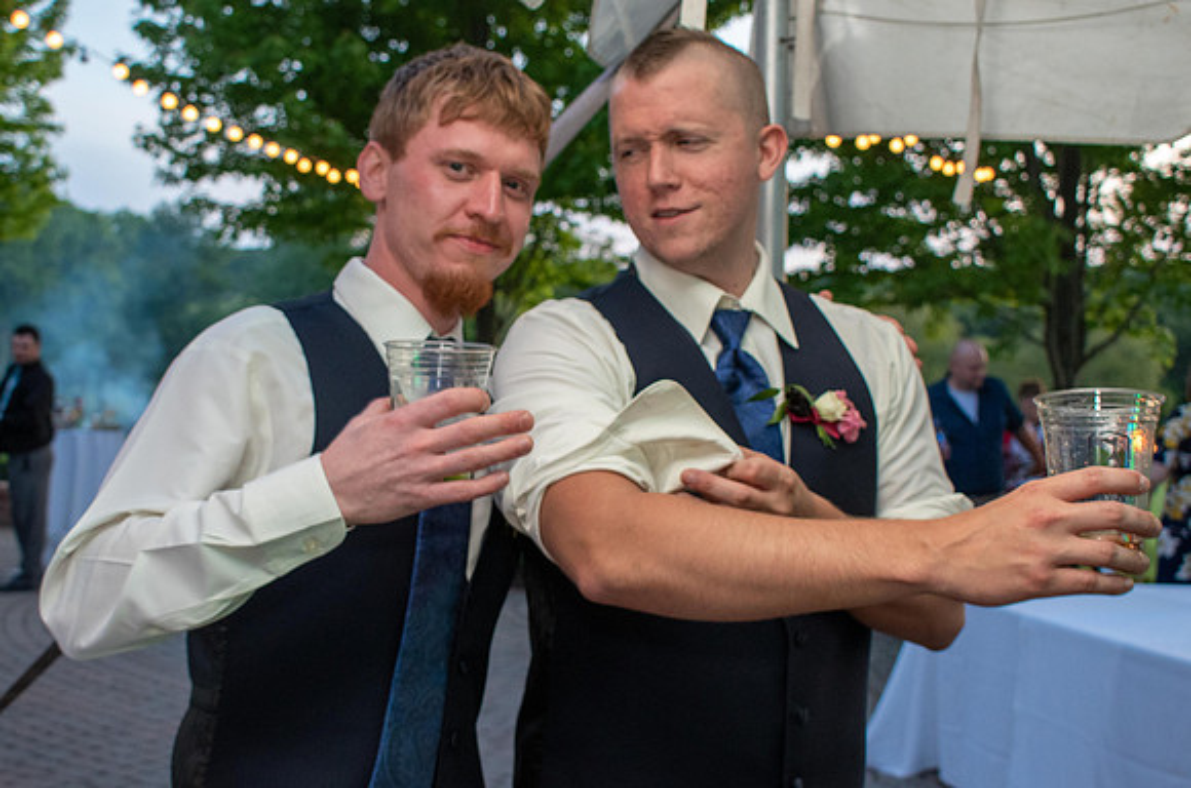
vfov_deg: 29.8
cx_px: 508
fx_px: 1479
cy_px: 432
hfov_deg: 43.8
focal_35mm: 45
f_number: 5
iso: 800
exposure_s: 1/100
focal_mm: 22
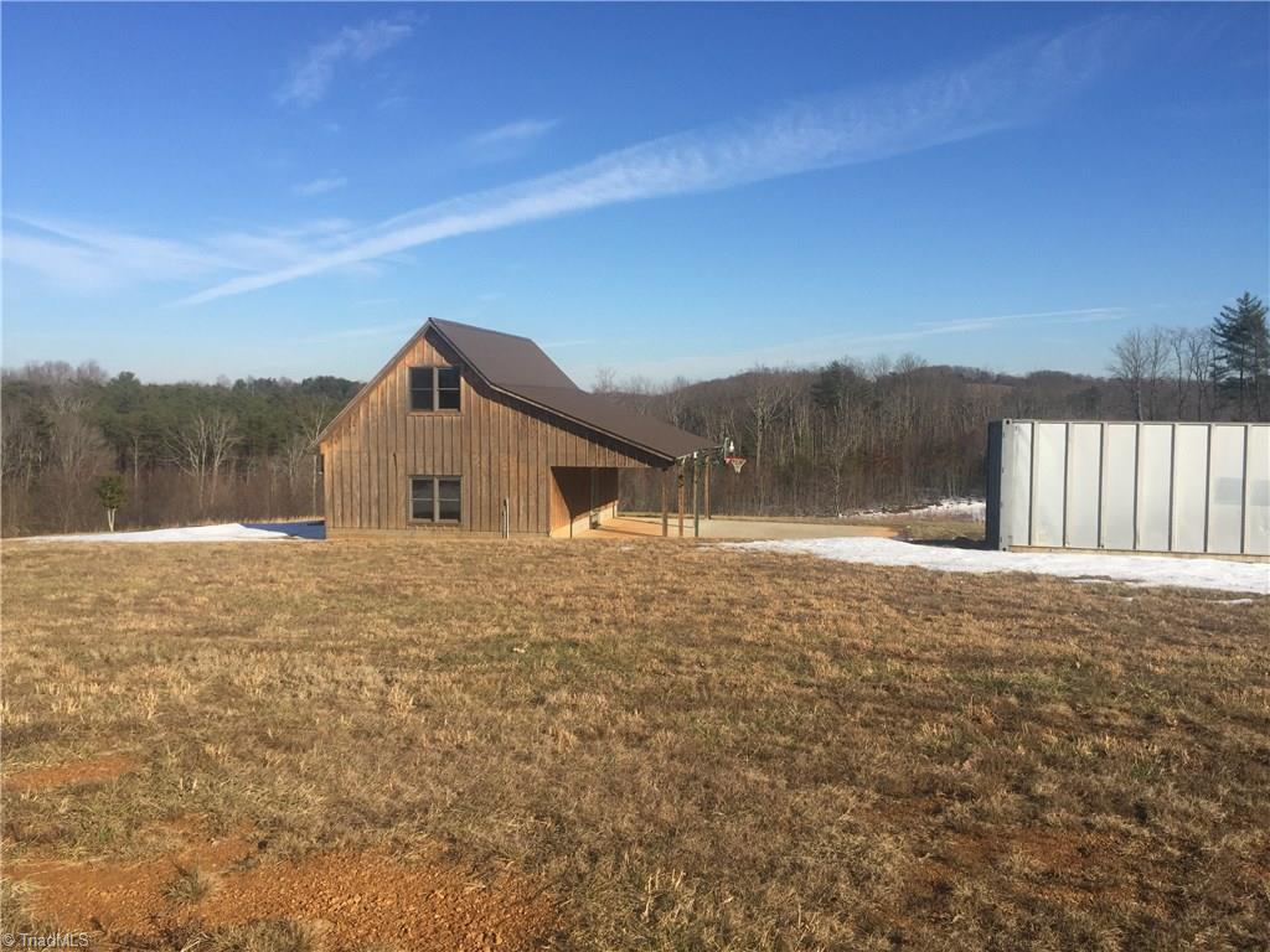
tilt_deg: -3.2
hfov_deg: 61.7
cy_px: 476
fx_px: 1064
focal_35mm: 29
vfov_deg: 48.2
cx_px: 635
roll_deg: -1.8
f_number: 2.2
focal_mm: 4.15
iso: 32
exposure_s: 1/2326
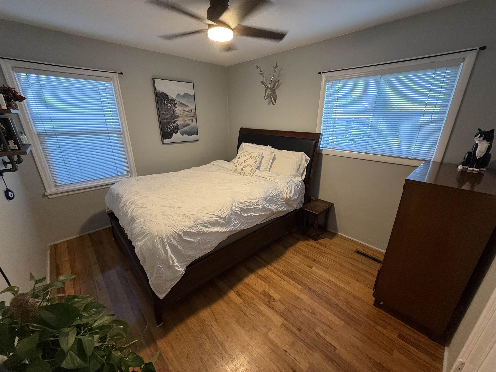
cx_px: 248
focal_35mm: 14
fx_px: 201
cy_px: 186
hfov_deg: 102.1
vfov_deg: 85.7
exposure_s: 1/60
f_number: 2.2
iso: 200
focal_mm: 2.22
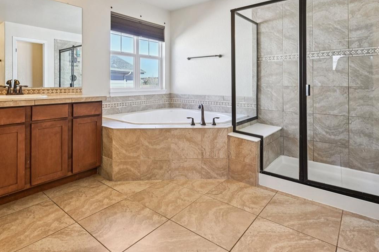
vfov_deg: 57.8
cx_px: 164
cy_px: 79
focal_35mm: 21
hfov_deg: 80.8
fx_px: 221
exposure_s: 1/15
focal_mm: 14
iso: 280
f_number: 11
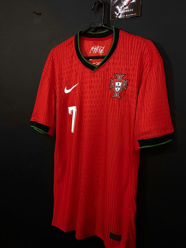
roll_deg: -1.7
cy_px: 124
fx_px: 186
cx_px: 93
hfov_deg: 53.1
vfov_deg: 67.3
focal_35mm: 26
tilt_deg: -6.4
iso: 200
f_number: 1.8
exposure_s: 1/60
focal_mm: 4.25
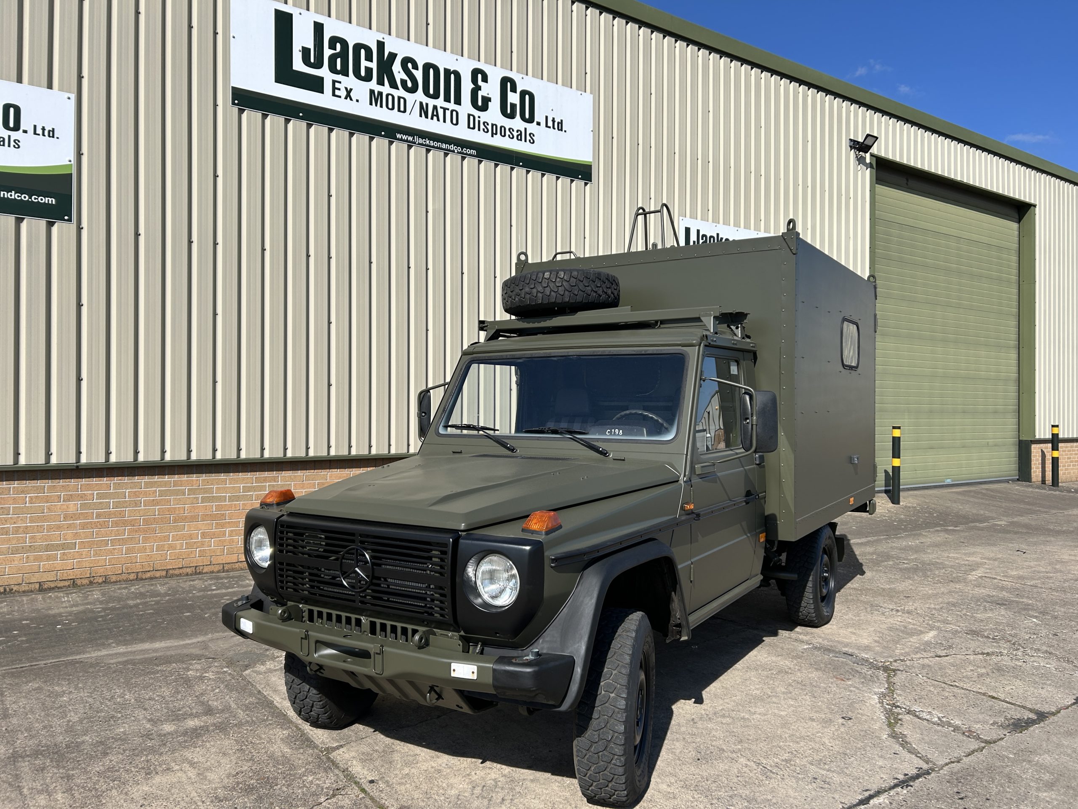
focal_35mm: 26
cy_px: 404
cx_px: 539
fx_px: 810
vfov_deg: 53.1
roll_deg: +0.3
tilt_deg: +2.3
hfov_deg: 67.3
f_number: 1.5
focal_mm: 5.7
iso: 50
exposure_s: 1/5587
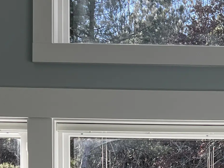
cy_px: 249
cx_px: 231
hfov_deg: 17.1
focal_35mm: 112
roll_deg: +0.4
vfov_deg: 12.6
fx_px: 725
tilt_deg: +2.0
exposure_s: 1/211
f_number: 1.5
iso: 40
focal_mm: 5.7
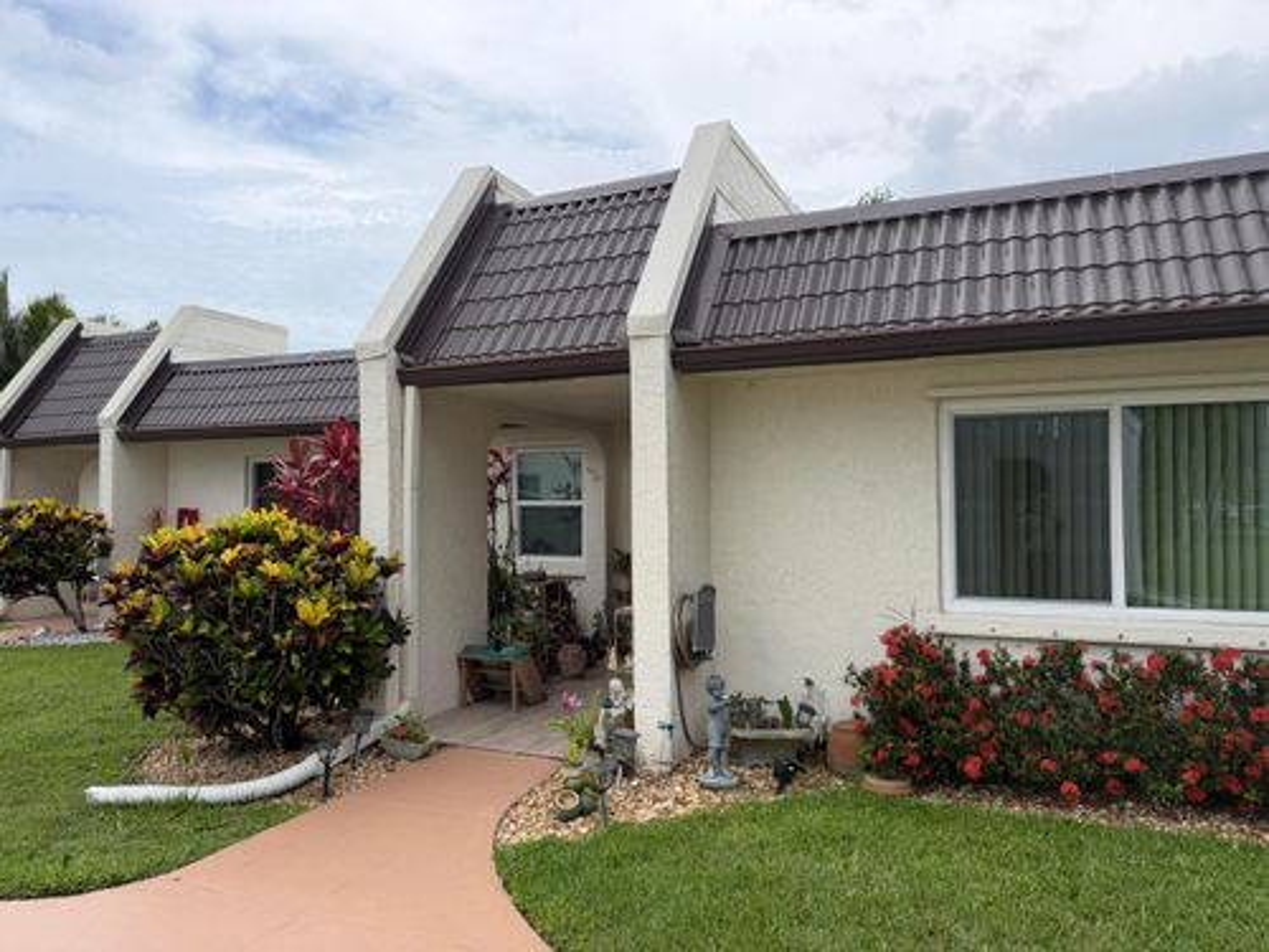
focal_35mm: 24
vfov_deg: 56.8
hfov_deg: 71.6
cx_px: 634
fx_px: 880
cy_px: 476
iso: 100
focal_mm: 6.76
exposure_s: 1/3425
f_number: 1.78
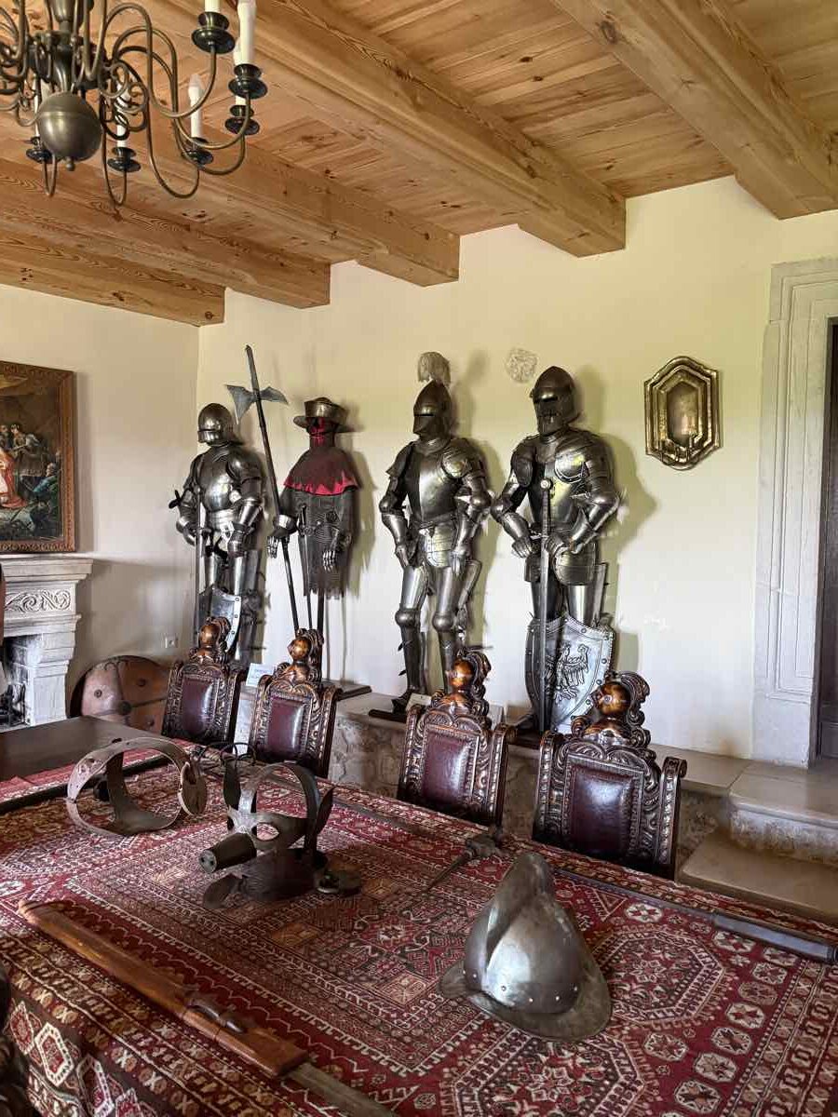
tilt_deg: -2.9
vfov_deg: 71.6
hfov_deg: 56.8
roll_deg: -1.1
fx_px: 775
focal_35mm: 24
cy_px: 558
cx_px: 419
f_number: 1.78
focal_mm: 6.76
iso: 640
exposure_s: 1/60
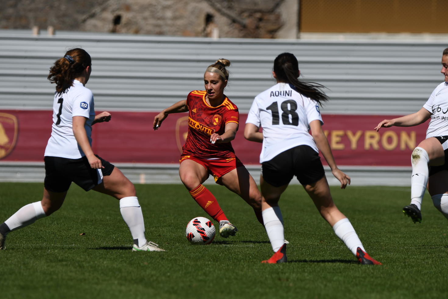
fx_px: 7305
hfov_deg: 3.5
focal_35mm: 587
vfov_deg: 2.3
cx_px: 224
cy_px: 149
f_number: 6
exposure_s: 1/1250
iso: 110
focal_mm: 390
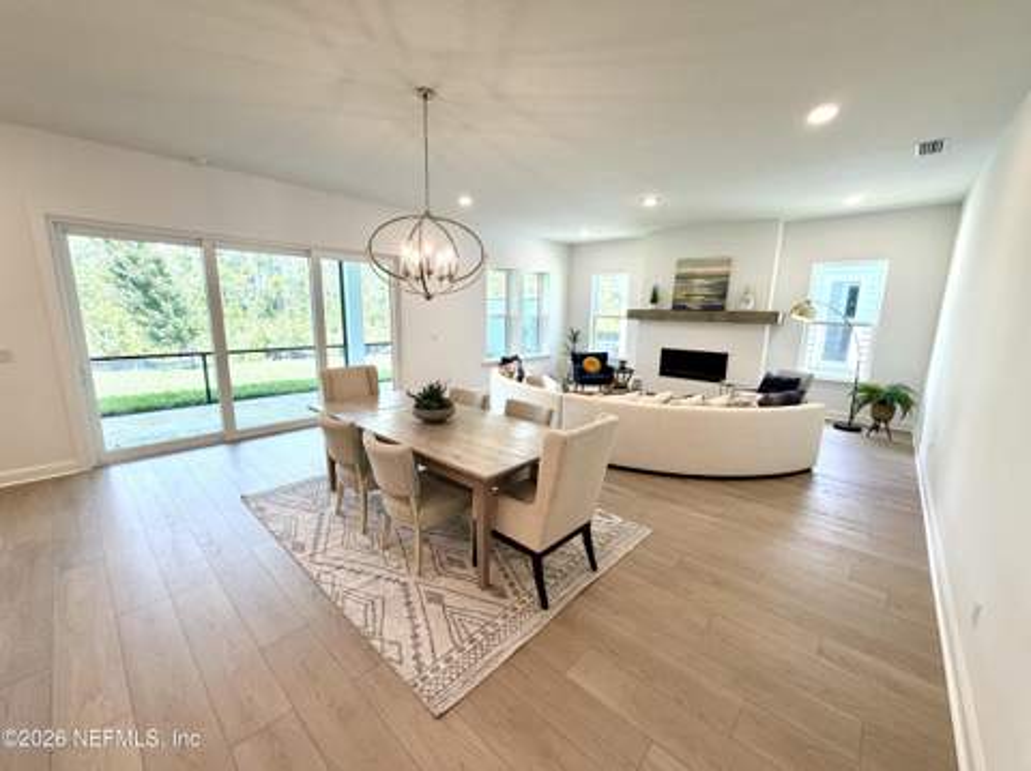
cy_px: 386
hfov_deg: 102.1
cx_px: 516
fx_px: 417
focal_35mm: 14
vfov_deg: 85.6
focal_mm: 2.22
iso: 80
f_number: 2.2
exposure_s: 1/120
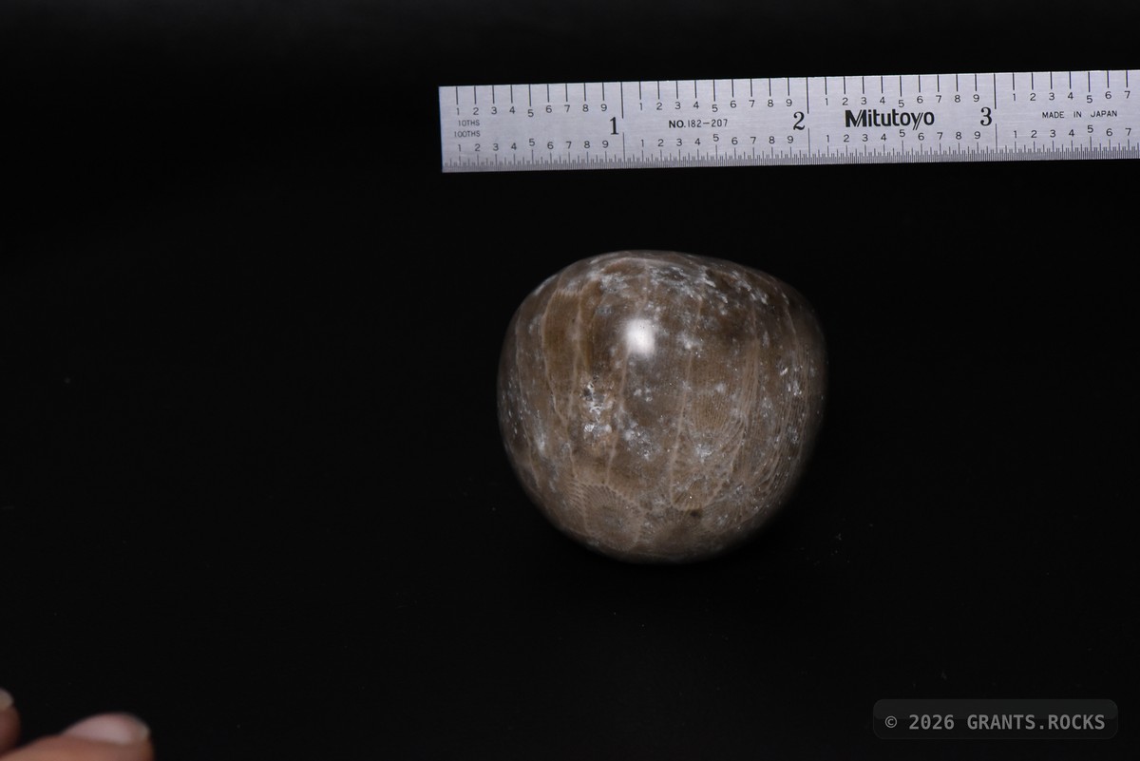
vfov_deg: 13.1
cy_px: 380
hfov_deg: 19.4
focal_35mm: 105
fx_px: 3326
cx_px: 570
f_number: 14
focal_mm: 105
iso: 5000
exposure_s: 1/60
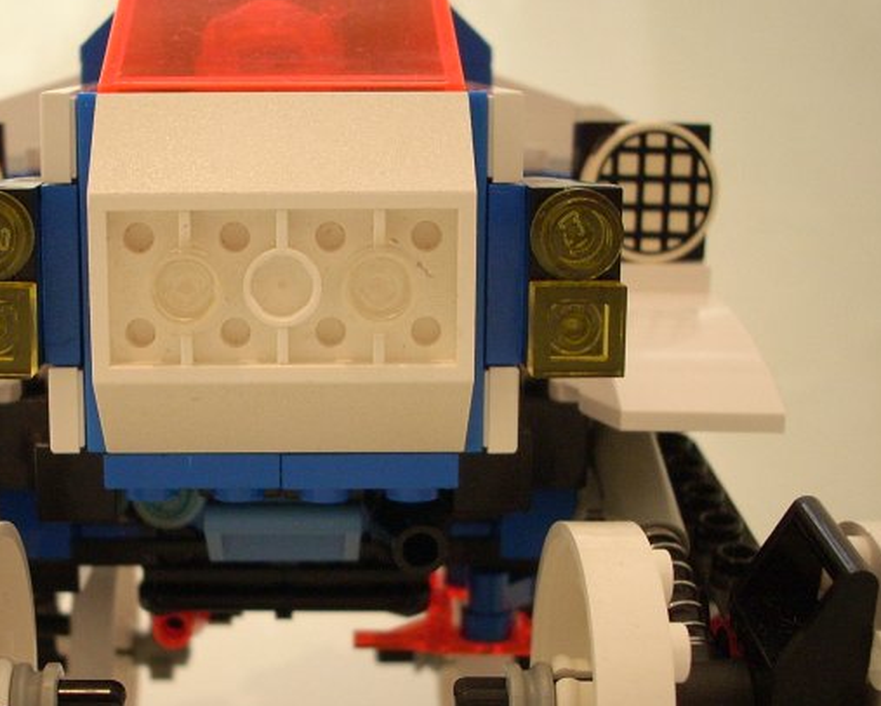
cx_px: 292
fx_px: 1487
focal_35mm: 57
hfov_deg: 32.7
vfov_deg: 26.7
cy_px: 410
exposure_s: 1/21.2
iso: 200
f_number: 2.8
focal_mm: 6.2
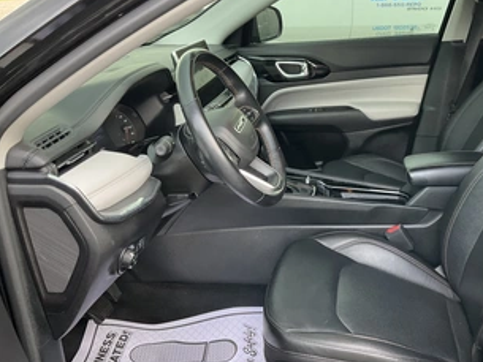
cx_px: 314
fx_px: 530
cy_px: 204
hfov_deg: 48.3
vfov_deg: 37.7
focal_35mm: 38
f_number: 1.8
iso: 80
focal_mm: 3
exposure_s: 1/60
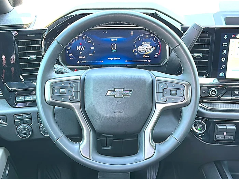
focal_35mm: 46
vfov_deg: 31.5
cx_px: 120
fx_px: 318
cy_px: 90
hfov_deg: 41.2
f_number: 1.78
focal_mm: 6.86
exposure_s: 1/100
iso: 160
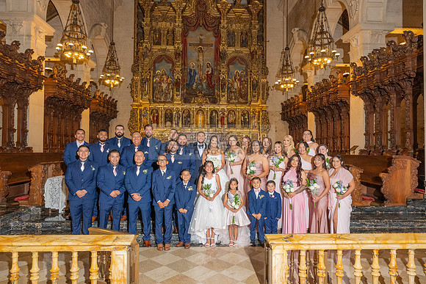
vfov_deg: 53.2
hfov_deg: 73.7
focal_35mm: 24
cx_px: 213
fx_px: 284
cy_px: 142
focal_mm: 24
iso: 2000
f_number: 6.3
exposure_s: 1/200
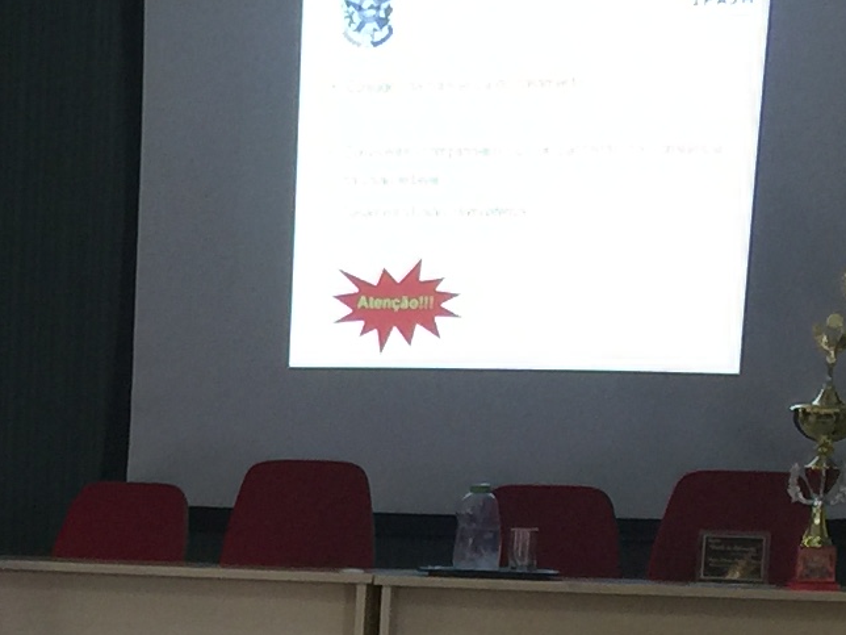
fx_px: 3593
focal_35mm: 147
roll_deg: -3.4
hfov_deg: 12.8
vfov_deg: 9.8
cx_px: -365
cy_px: 914
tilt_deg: -8.6
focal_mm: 4.15
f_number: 2.2
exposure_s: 1/15
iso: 40
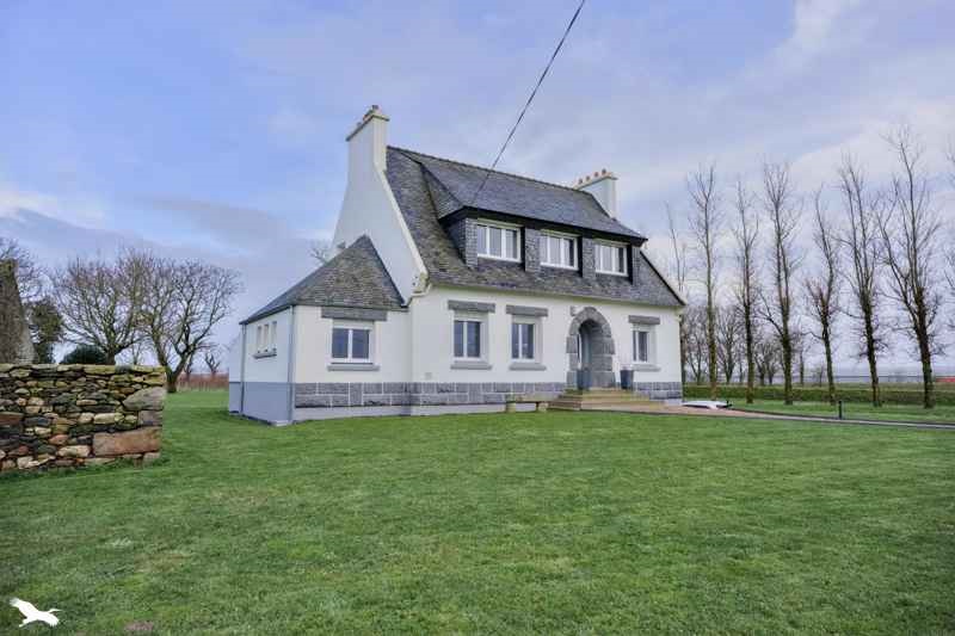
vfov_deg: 59.7
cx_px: 478
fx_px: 554
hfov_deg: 81.5
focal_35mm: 21
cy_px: 318
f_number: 8
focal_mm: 20.9
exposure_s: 1/3200
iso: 800
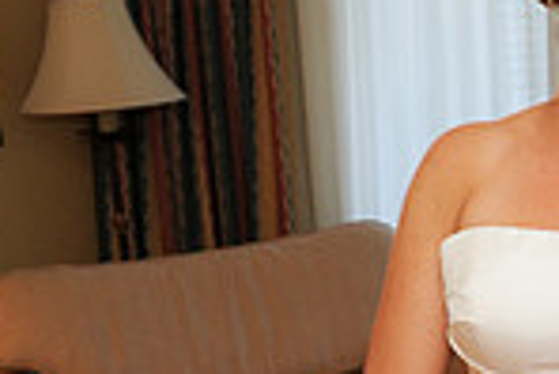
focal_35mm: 94
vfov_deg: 14.4
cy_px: 359
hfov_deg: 18.9
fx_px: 1461
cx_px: 857
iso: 800
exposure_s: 1/50
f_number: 11
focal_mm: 24
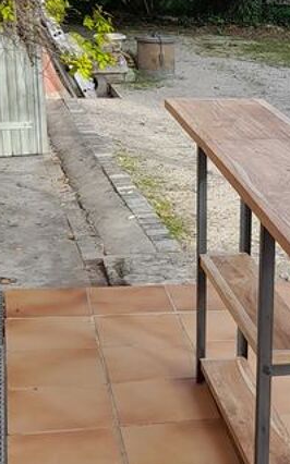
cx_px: 326
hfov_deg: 15.3
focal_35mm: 83
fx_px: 1050
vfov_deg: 24.5
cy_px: 377
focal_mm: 4.6
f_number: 2
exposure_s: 1/170
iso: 20
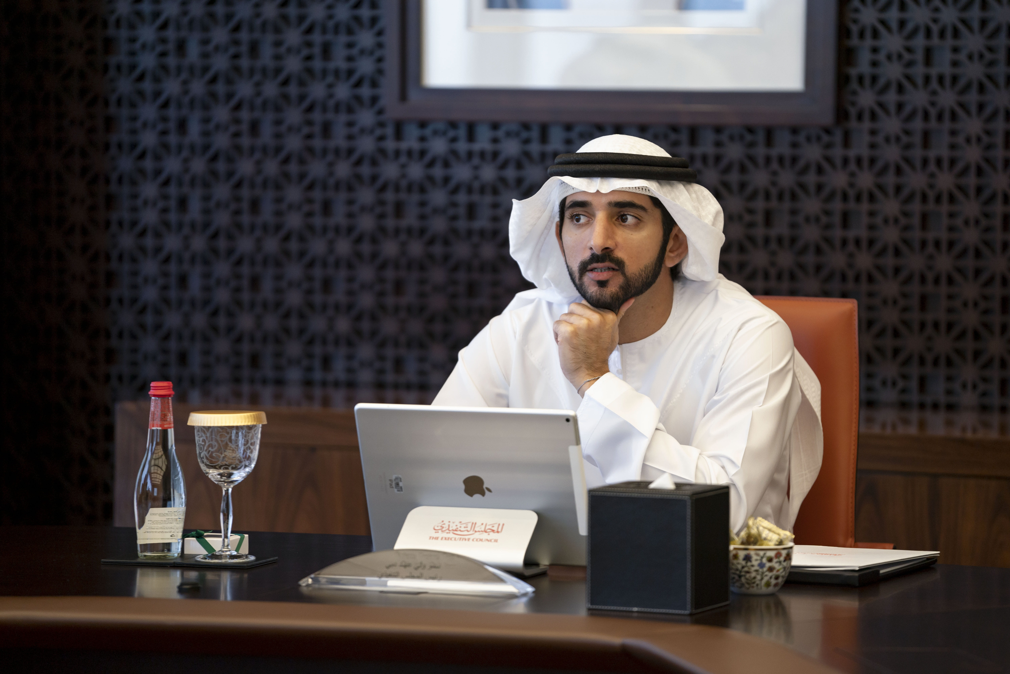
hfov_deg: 10.3
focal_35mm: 200
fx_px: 5611
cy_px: 337
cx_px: 505
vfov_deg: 6.9
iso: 400
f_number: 2.8
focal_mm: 200
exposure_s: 1/200
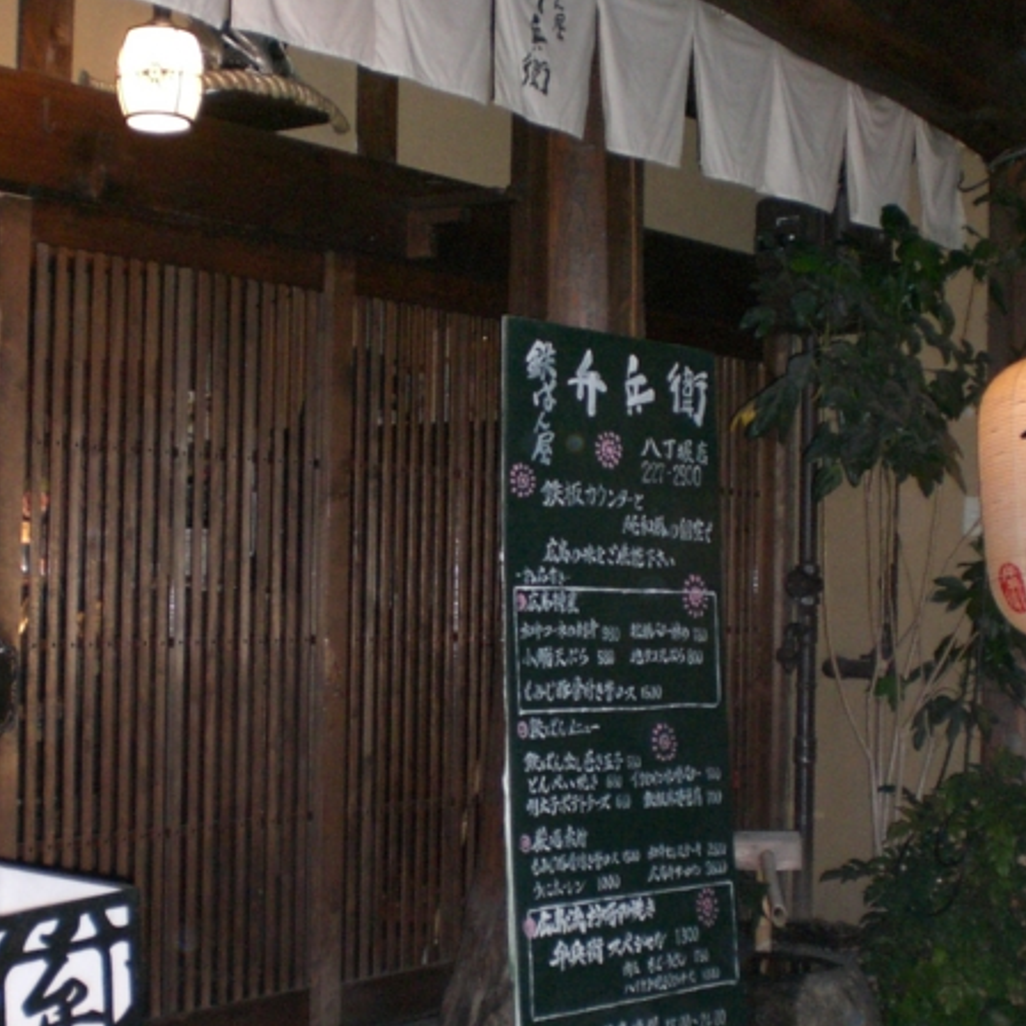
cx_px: 476
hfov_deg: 28.6
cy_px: 618
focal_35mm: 60
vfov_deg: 28.5
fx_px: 2012
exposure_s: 1/60
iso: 200
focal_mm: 6.3
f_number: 3.1
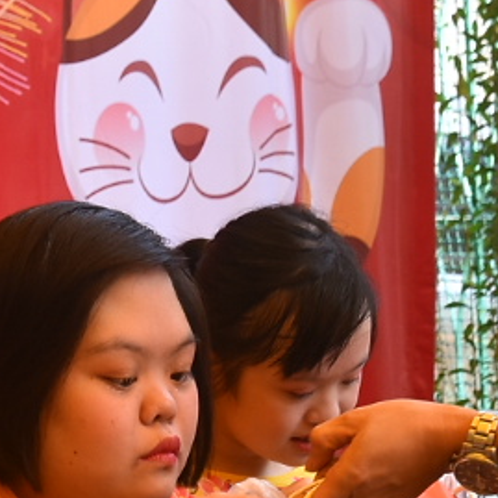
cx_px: 78
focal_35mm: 184
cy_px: 261
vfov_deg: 9.5
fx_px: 2995
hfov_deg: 9.5
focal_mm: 24
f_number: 4.5
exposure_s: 1/125
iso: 200
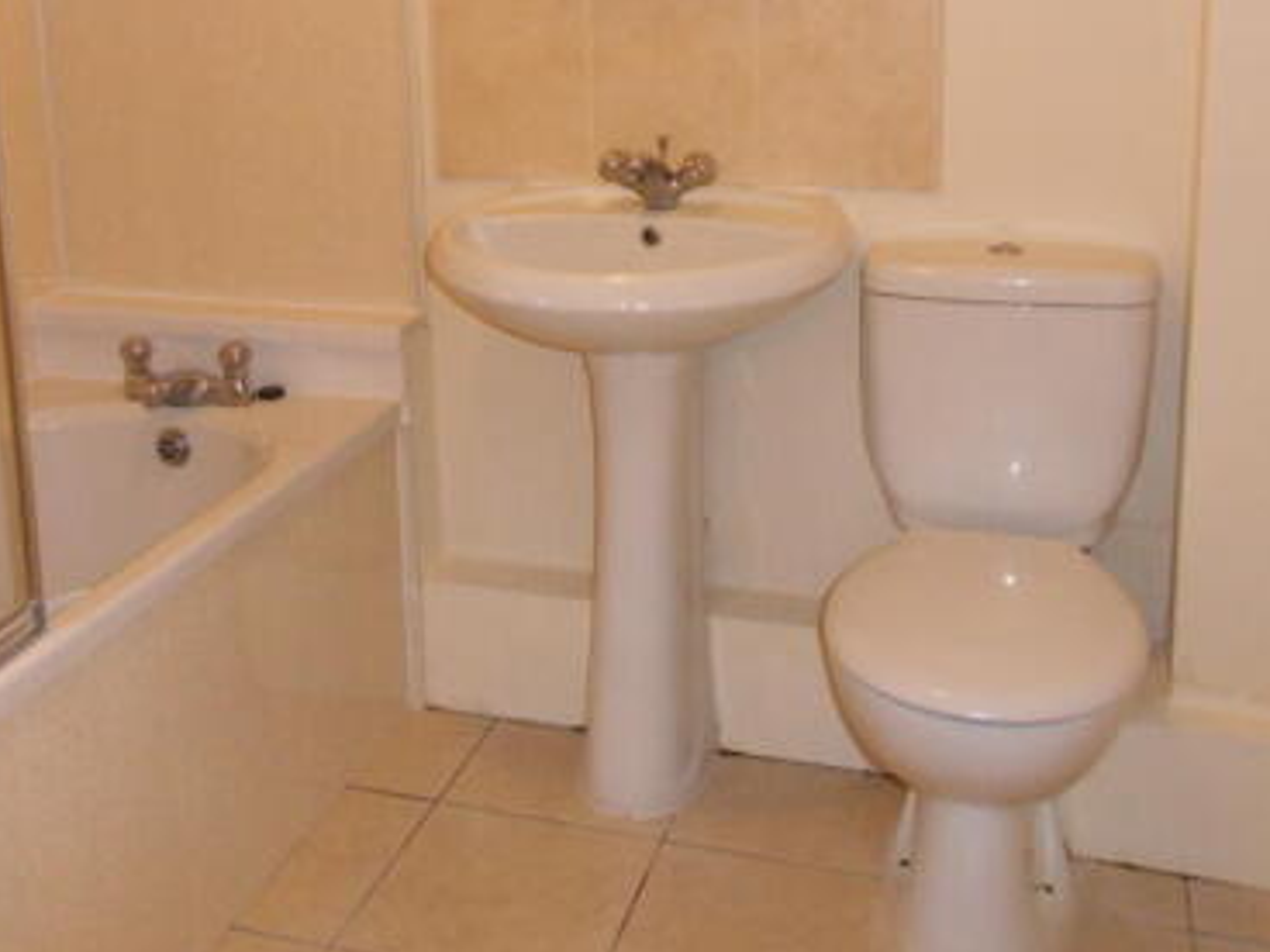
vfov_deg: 36.7
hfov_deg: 48.9
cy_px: 222
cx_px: 578
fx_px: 1394
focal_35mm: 38
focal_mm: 4.2
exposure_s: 1/30
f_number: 3.3
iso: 200
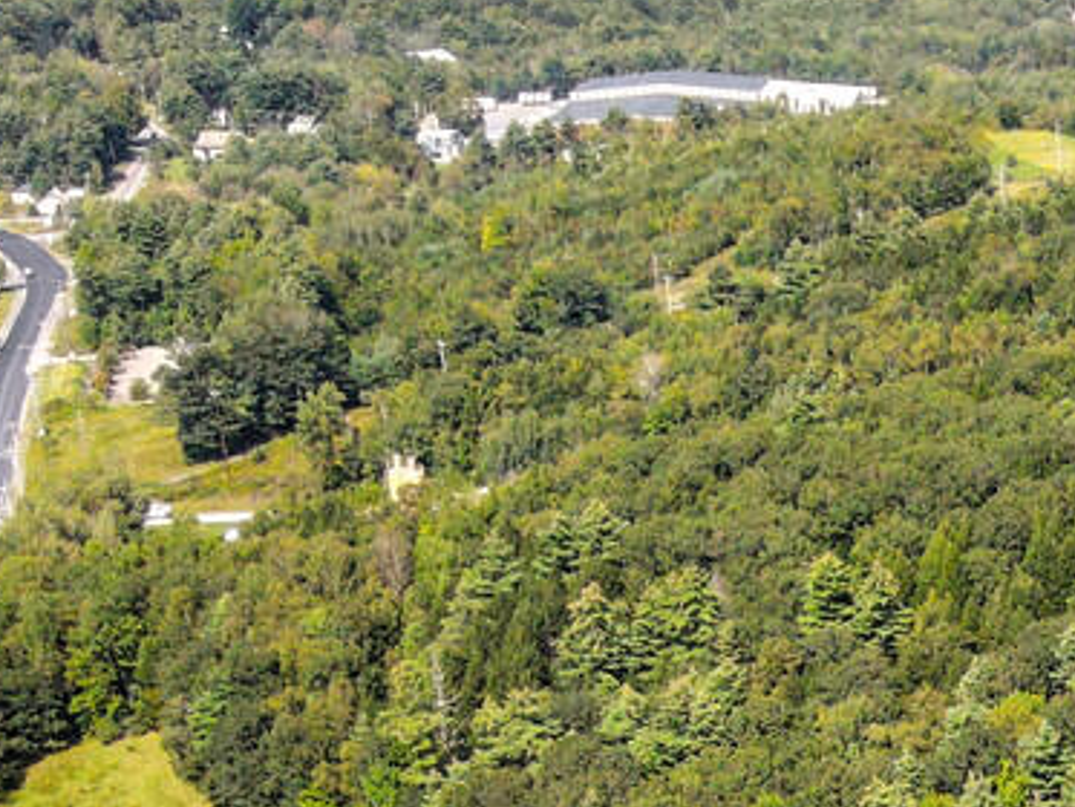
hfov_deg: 17.8
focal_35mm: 103
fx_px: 3200
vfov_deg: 12.8
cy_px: 1525
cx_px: 1409
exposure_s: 1/800
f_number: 2.8
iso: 200
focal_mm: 4.5
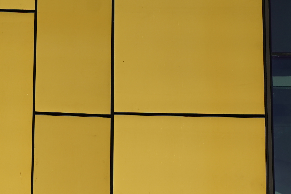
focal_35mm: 284
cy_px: 208
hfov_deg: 7.3
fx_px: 2295
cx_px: 160
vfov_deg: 4.8
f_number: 7.1
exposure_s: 1/500
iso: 100
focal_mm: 70
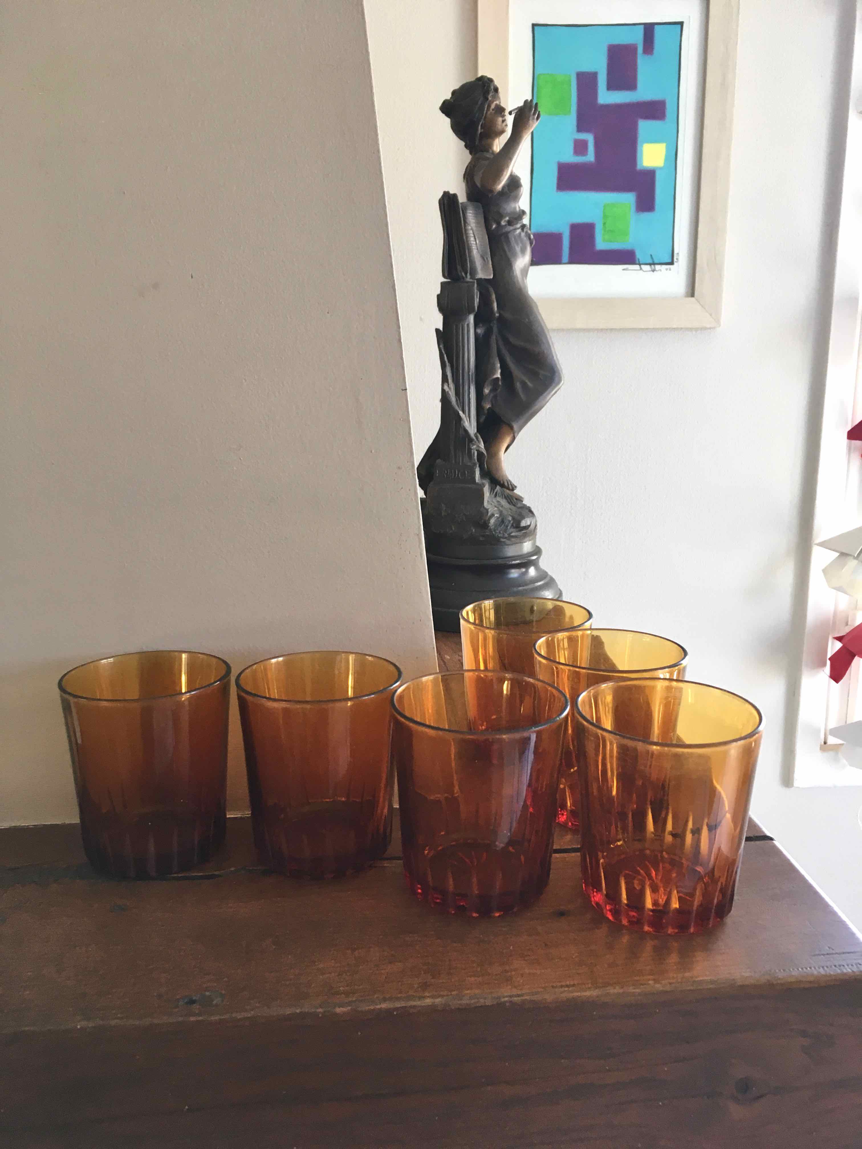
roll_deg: +0.4
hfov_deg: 48.2
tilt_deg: -14.0
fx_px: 963
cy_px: 574
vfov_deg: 61.7
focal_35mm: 29
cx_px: 431
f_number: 2.2
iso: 80
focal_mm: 4.15
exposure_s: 1/33
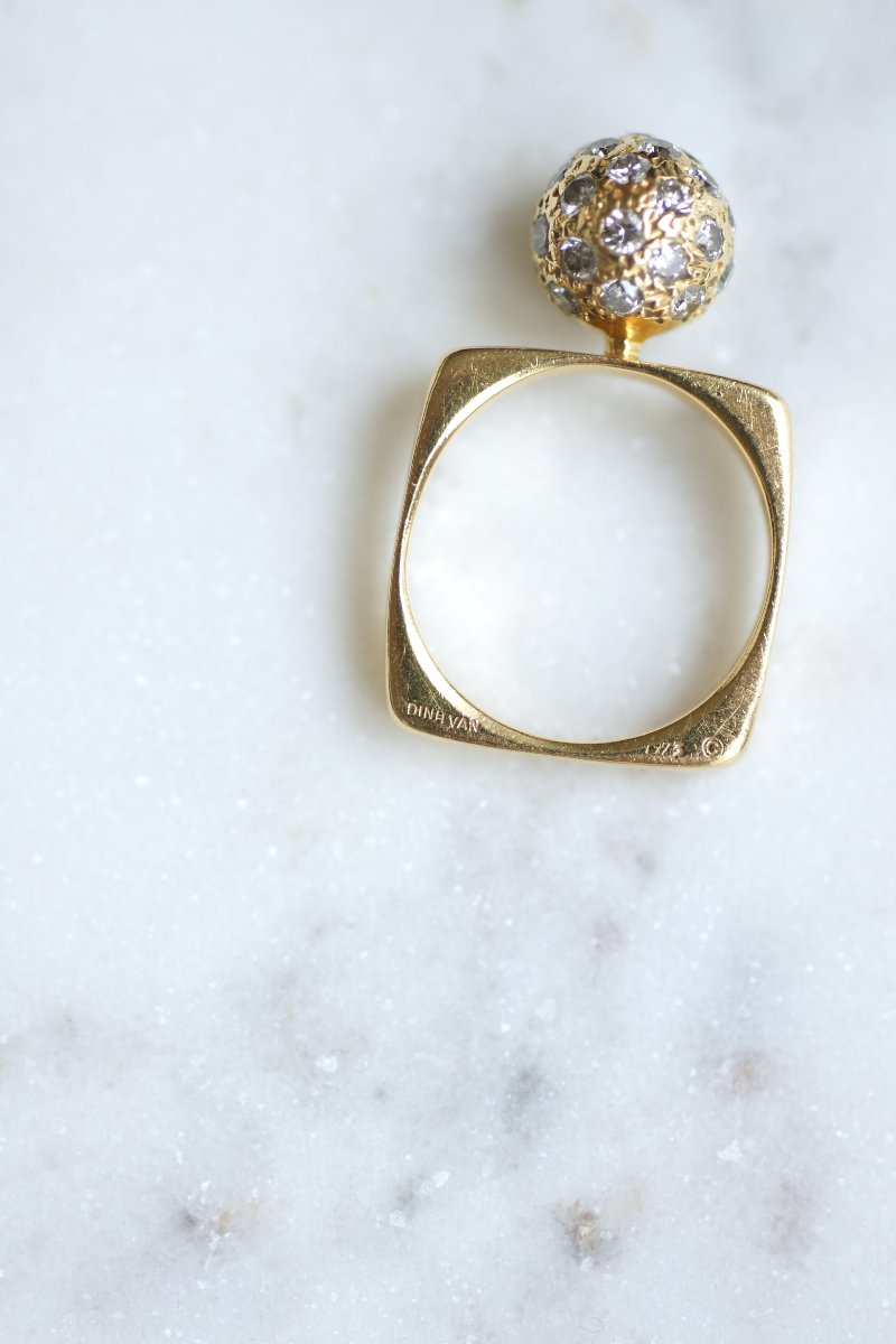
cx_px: 448
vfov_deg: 19.5
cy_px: 672
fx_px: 3920
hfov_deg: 13.0
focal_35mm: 105
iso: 200
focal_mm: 70
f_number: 2.8
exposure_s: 1/125
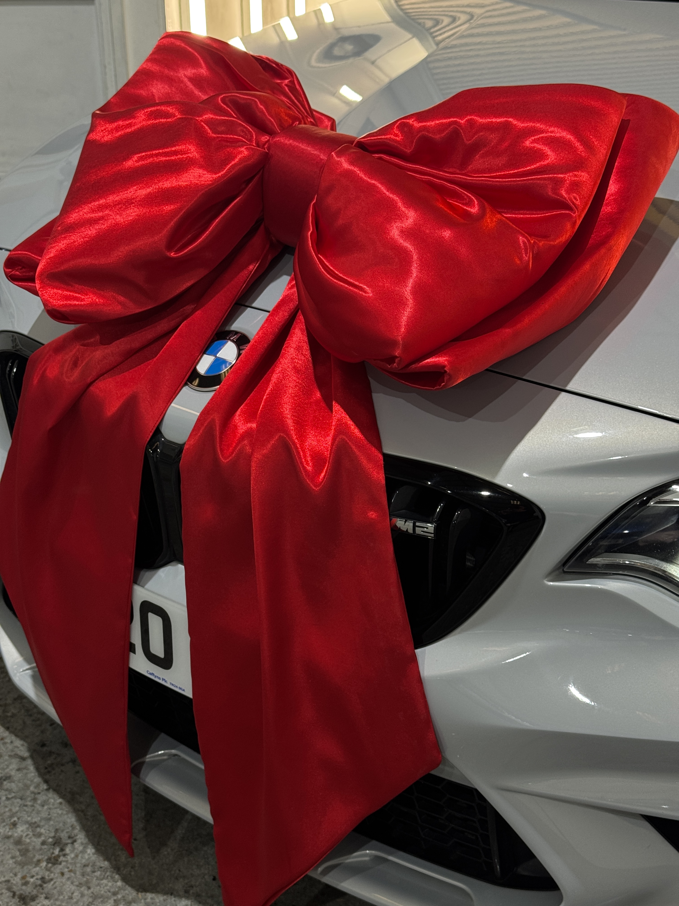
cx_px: 340
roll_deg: +1.0
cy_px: 453
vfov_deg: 39.7
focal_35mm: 48
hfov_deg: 30.3
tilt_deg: -24.1
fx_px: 1255
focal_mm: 6.76
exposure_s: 1/50
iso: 80
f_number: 1.78
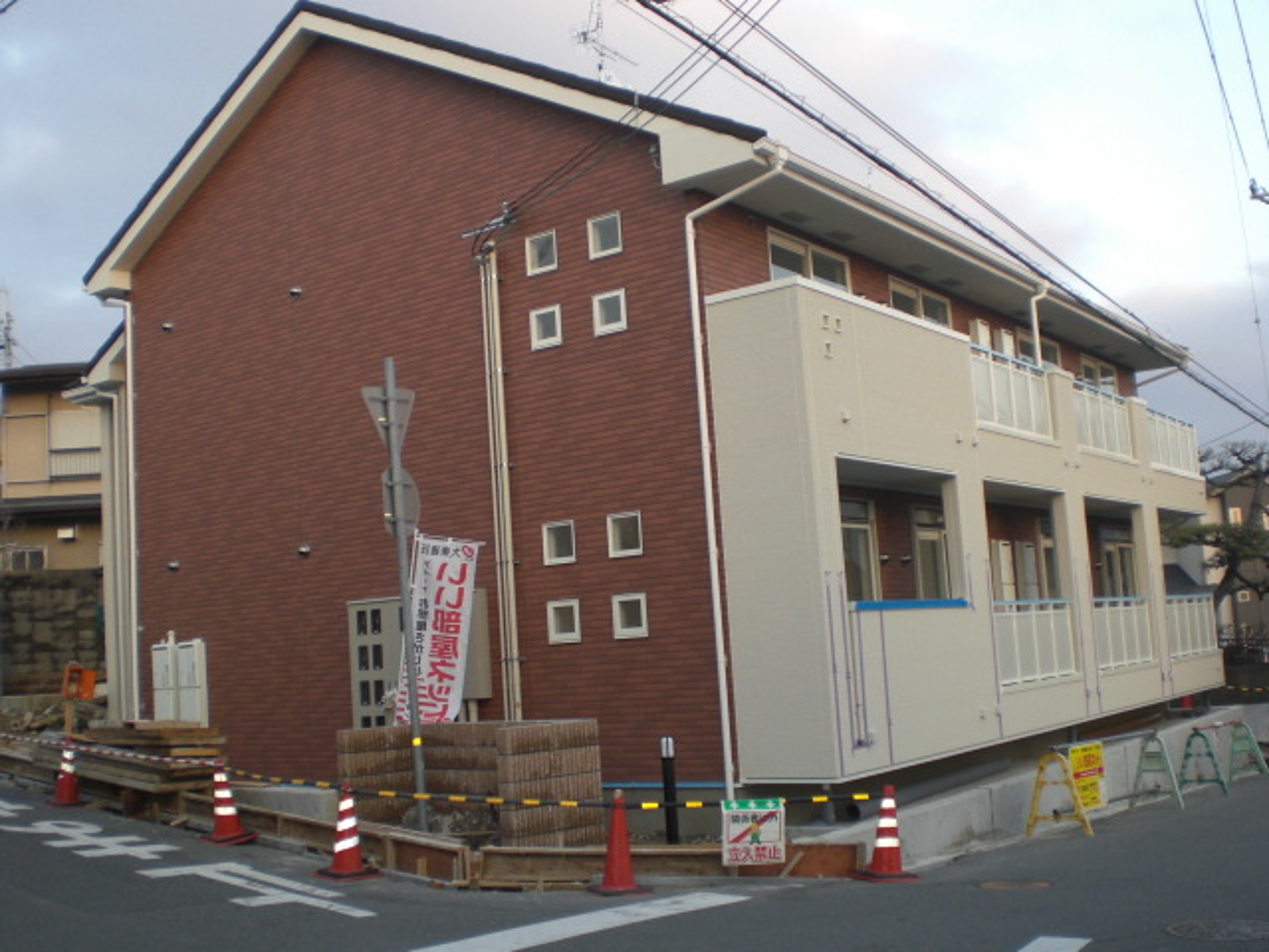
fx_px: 1393
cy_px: 476
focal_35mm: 38
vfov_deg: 37.7
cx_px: 634
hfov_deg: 49.0
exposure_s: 1/80
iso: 100
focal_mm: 6.3
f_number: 3.1
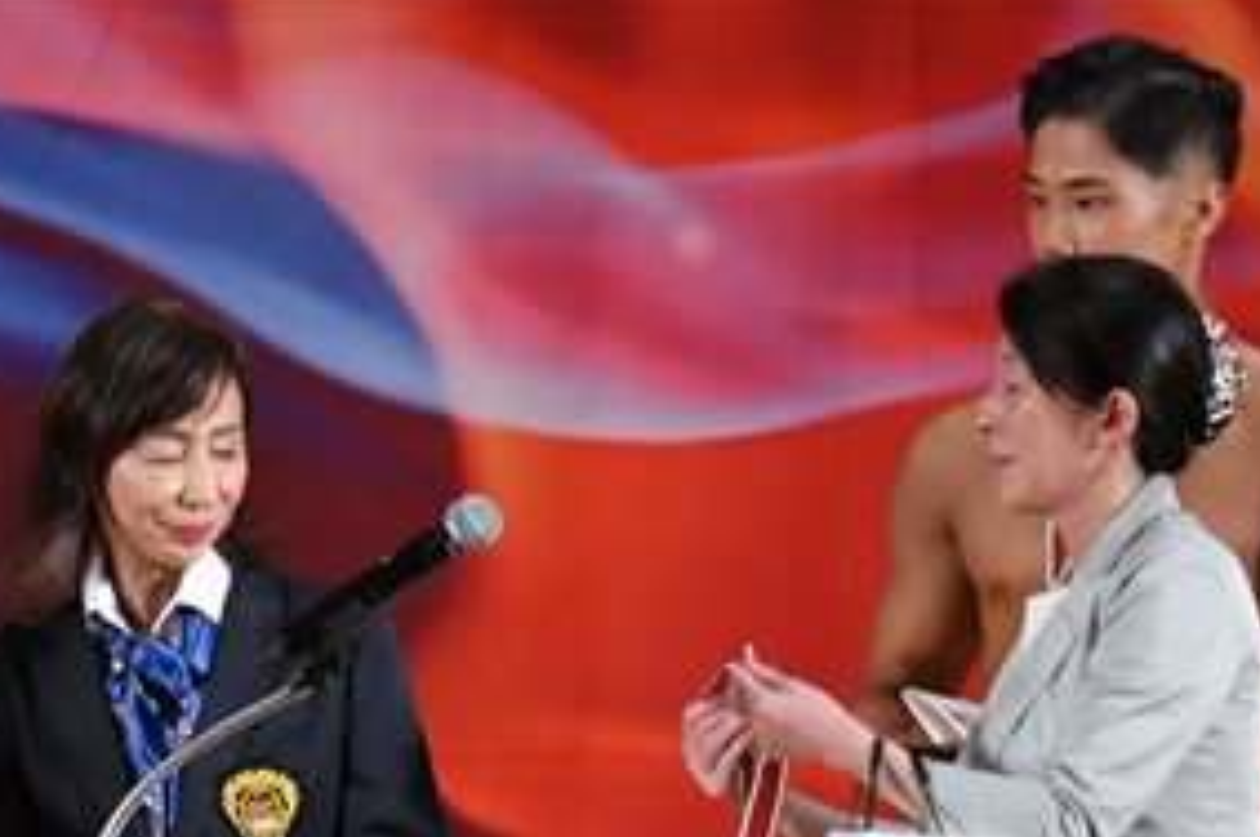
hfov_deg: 3.3
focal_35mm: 617
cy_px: 1135
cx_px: 127
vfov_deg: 2.2
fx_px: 21570
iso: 3200
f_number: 5.6
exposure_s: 1/400
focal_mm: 150
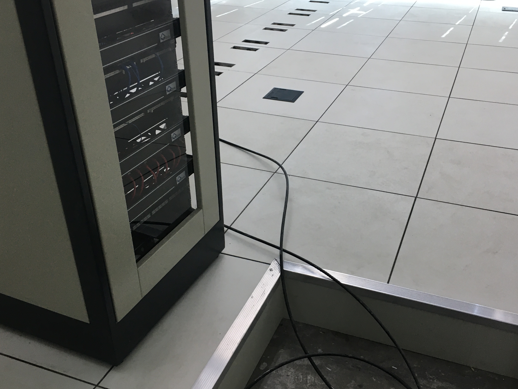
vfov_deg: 39.7
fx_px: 539
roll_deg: -0.4
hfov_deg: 51.2
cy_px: 193
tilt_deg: -29.8
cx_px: 290
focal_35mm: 36
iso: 40
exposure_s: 1/30
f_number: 2.2
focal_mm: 4.15
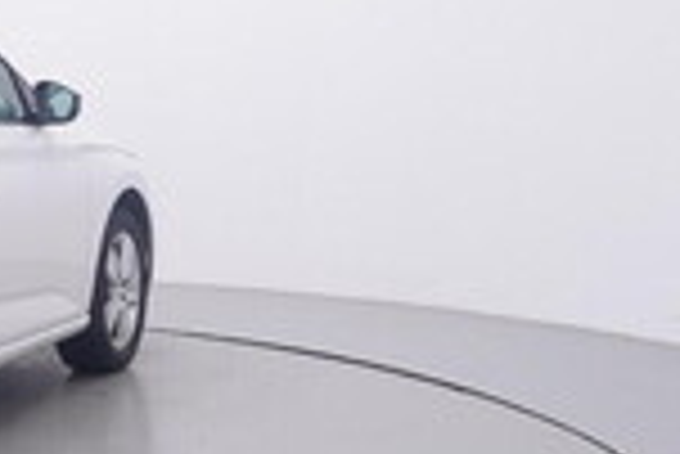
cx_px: -241
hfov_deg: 21.9
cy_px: 240
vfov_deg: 16.7
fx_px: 1547
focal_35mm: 82
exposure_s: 1/80
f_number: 5
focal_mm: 15
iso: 200
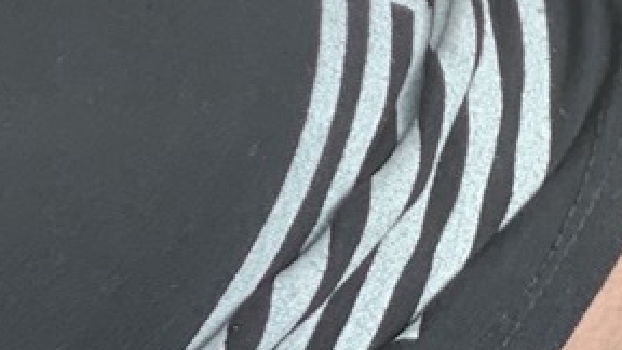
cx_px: -13
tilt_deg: +3.7
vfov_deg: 4.6
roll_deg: -3.3
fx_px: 4156
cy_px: -674
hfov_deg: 8.5
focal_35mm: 252
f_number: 2.4
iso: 20
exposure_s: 1/122
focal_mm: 6
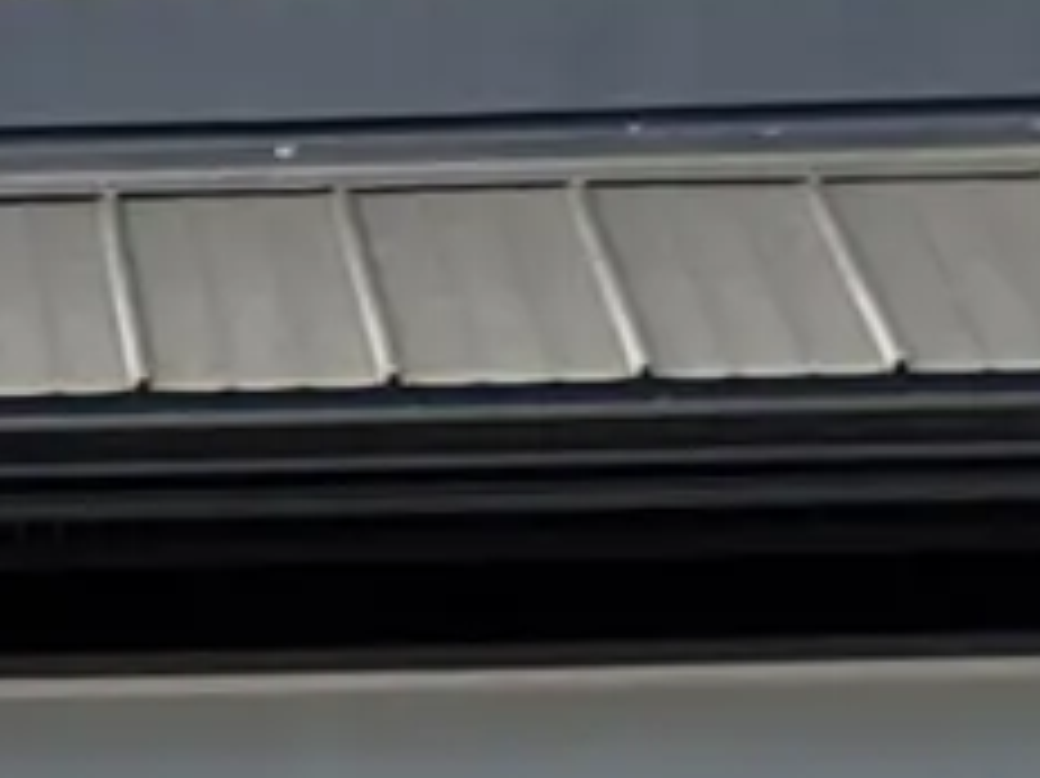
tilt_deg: +1.0
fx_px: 8288
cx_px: -1535
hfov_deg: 6.8
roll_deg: -1.4
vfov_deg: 5.2
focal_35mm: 276
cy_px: 2114
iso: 64
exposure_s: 1/2331
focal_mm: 6.76
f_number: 1.78
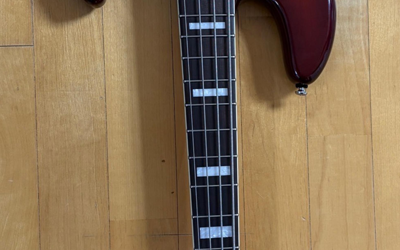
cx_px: 201
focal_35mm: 37
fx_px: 403
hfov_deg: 52.8
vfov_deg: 34.4
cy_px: 140
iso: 100
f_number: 1.6
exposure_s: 1/60
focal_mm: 5.96
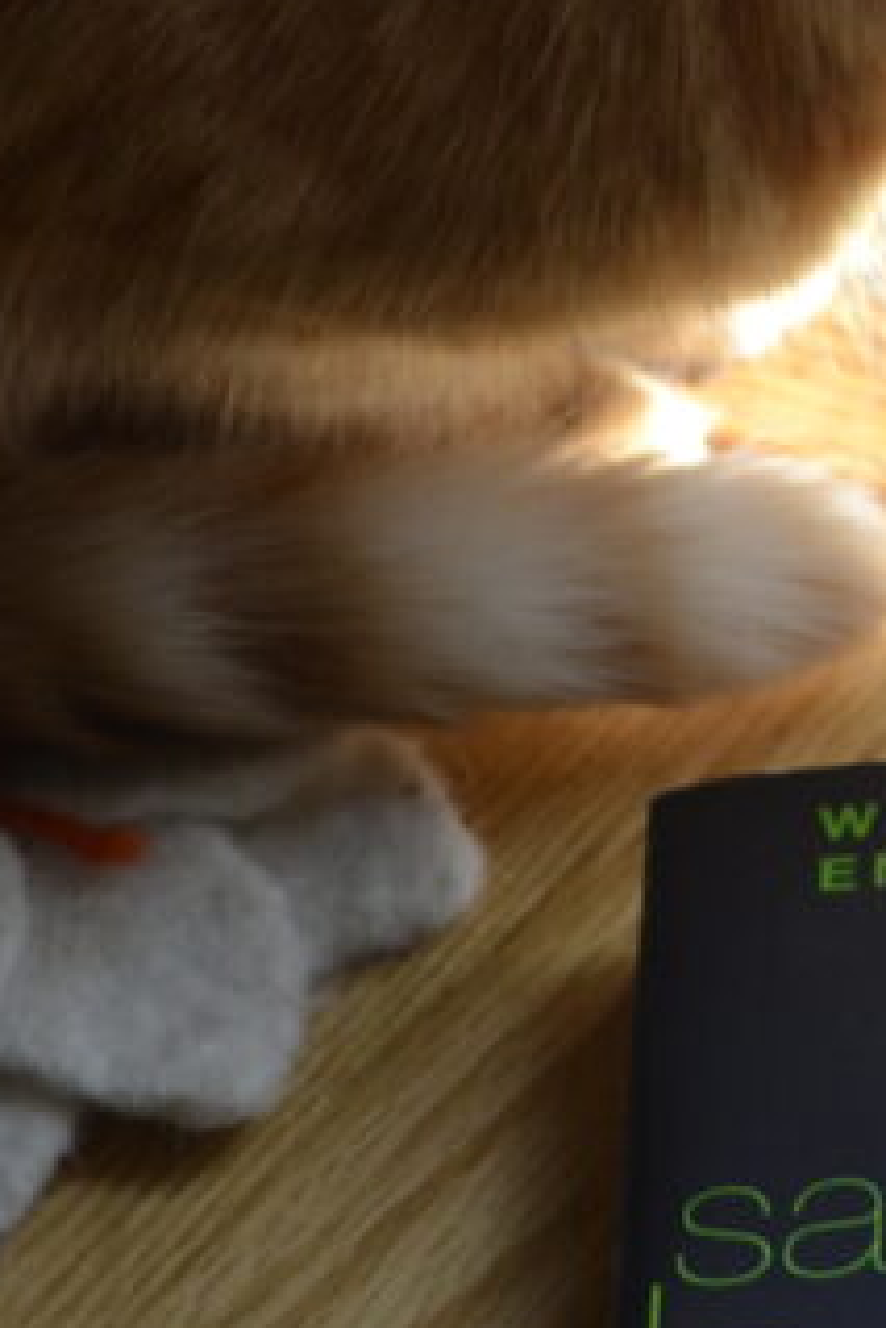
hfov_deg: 10.8
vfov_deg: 16.4
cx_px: 988
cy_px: 545
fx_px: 4609
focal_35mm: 125
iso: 400
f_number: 4.2
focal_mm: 26
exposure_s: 1/80
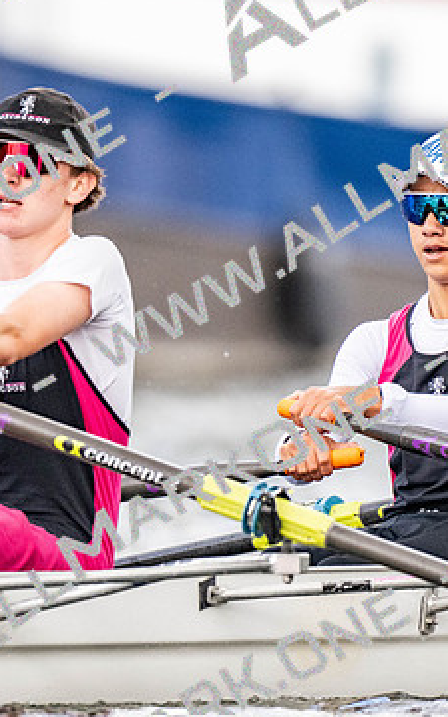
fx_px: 28912
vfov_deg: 1.4
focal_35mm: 1480
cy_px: 373
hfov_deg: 0.9
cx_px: 335
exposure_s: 1/2500
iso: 1100
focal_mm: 600
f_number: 4
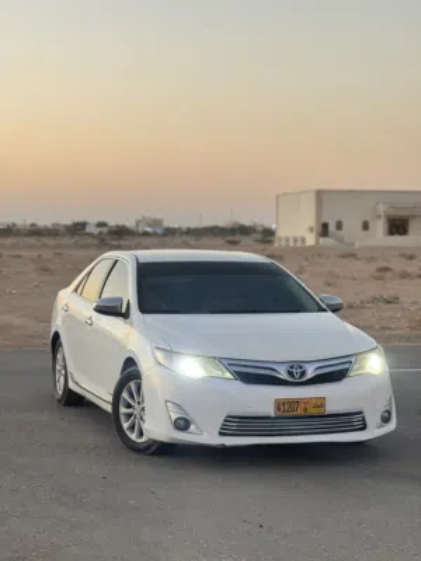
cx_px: 210
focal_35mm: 77
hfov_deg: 19.1
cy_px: 280
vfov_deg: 25.3
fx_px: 1249
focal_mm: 9
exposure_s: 1/99
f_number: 2.8
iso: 160
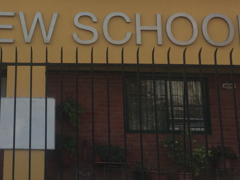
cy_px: 16
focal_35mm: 63
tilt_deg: +14.2
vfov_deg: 22.7
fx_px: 437
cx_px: 50
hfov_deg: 30.0
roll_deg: -1.2
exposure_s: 1/706
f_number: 2.2
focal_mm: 4.15
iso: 32
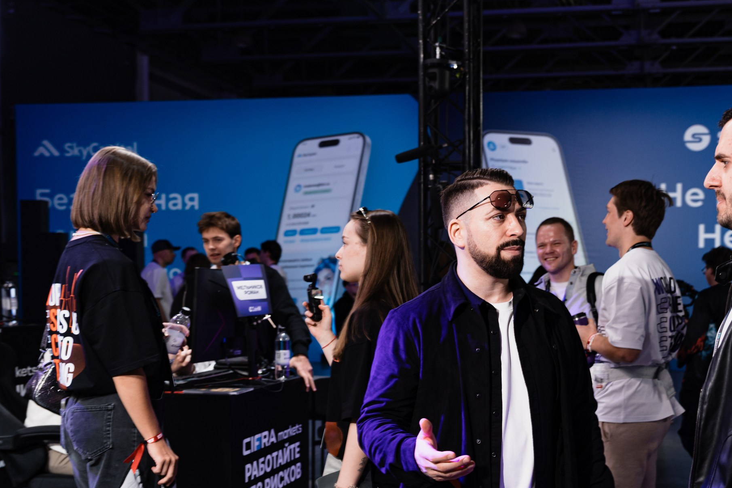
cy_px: 344
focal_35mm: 44
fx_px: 895
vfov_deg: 30.2
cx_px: 514
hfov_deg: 43.6
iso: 250
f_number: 3.5
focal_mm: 30
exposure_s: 1/160
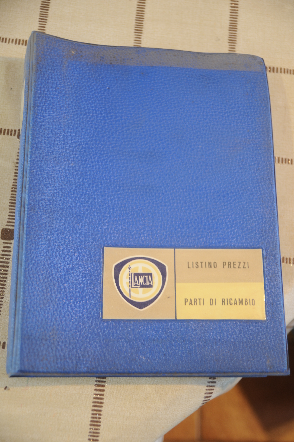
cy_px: 221
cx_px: 147
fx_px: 626
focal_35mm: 51
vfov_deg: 38.9
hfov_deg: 26.4
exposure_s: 1/20
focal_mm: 34
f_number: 2.8
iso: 200
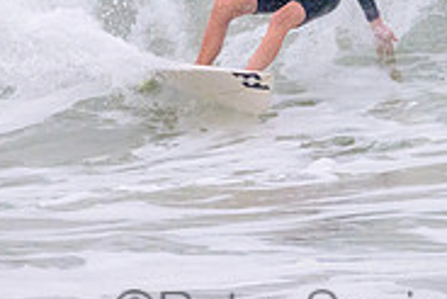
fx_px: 31326
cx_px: 301
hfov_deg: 0.8
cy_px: -91
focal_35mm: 2521
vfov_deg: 0.5
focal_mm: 800
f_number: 11
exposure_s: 1/3200
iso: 4000
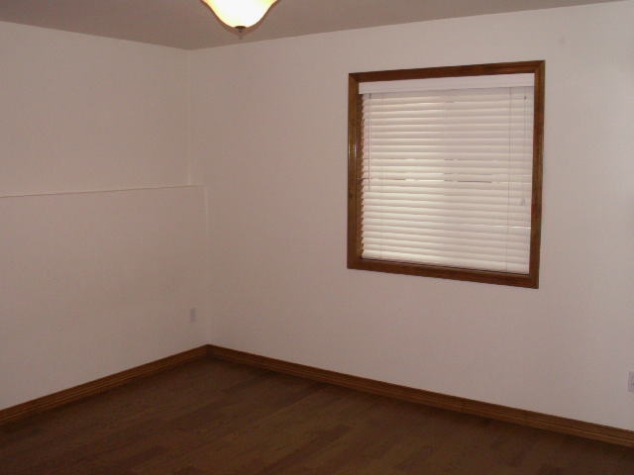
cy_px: 238
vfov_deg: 40.7
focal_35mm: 35
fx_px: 641
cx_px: 317
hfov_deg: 52.6
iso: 160
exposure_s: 1/40
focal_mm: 5.86
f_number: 2.8
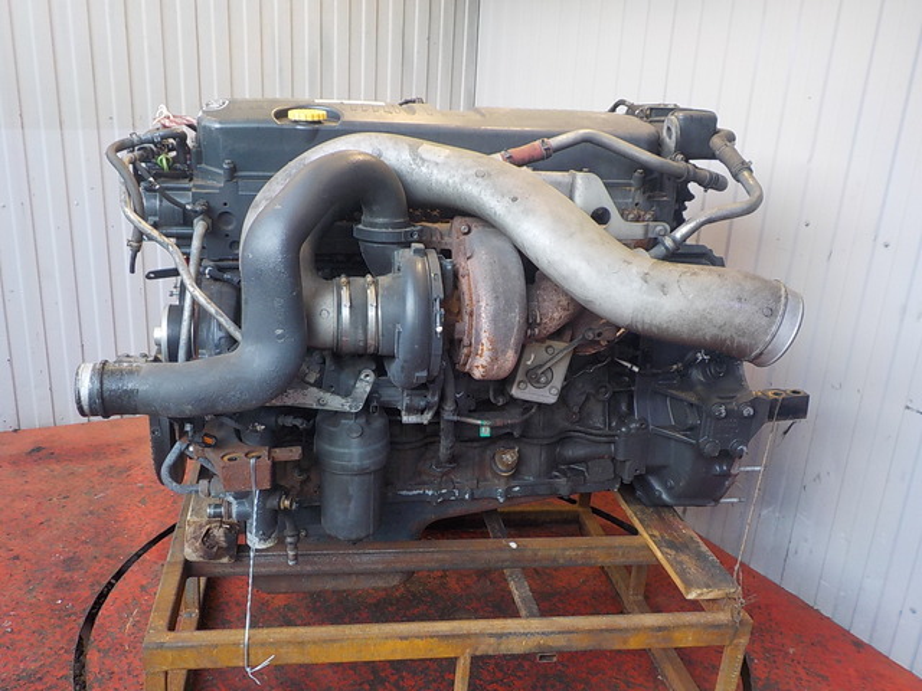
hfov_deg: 60.0
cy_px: 346
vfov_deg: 46.8
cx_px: 461
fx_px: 799
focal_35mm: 30
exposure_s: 1/30
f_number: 3.3
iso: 160
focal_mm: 4.1
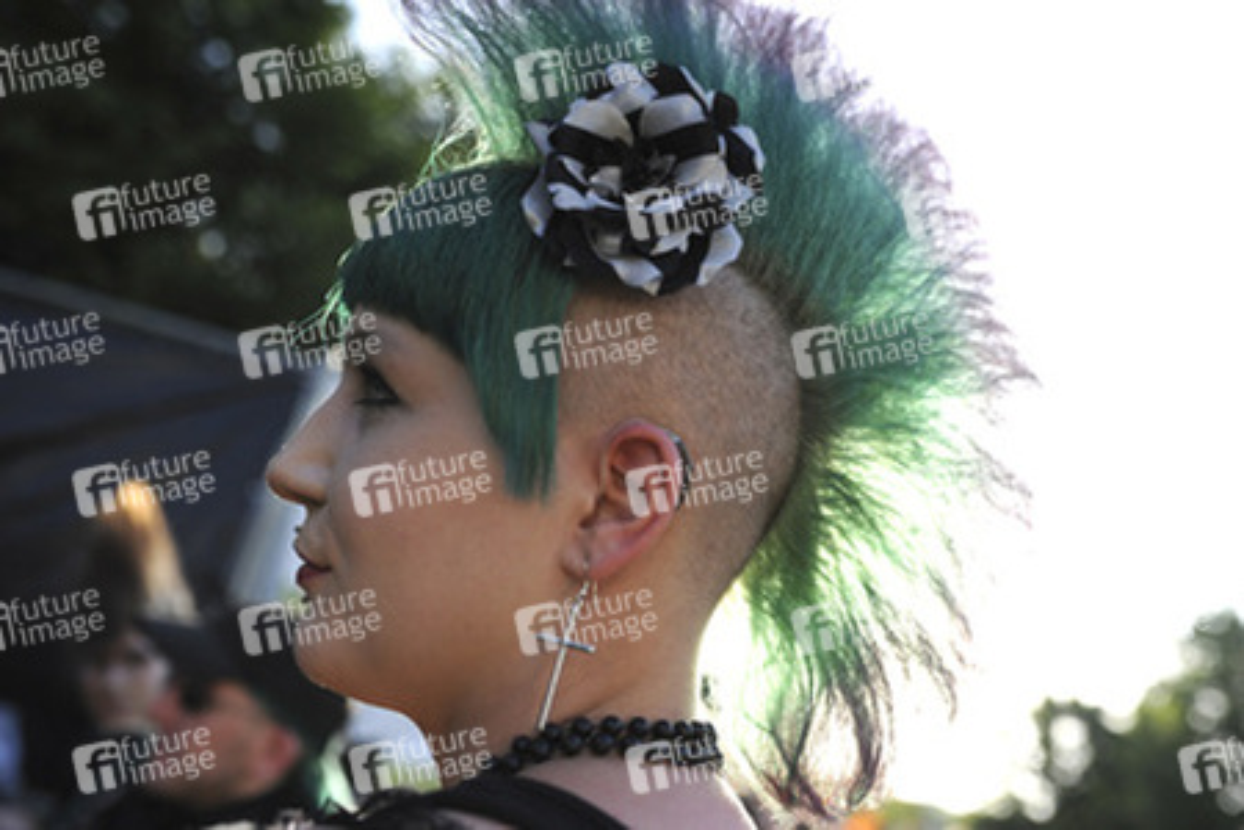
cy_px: 415
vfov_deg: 37.9
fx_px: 1209
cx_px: 622
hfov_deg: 54.4
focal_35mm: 35
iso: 1250
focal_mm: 35
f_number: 3.5
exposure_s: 1/8000
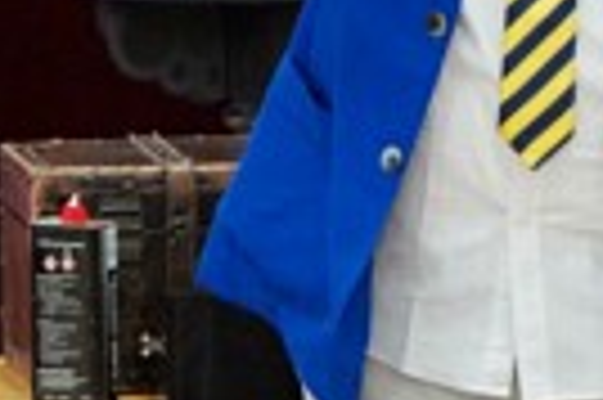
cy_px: -76
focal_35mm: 907
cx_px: 616
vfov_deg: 1.5
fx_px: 15174
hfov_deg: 2.3
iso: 2500
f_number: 4
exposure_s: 1/160
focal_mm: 135
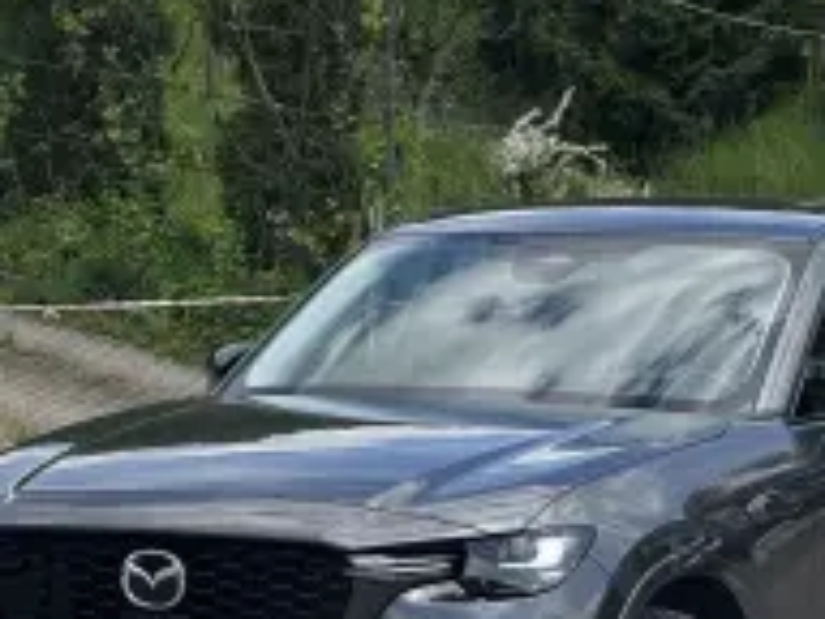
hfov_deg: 8.8
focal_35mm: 225
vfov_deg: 6.6
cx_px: 550
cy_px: 481
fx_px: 5362
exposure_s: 1/870
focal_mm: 15.66
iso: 50
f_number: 2.8
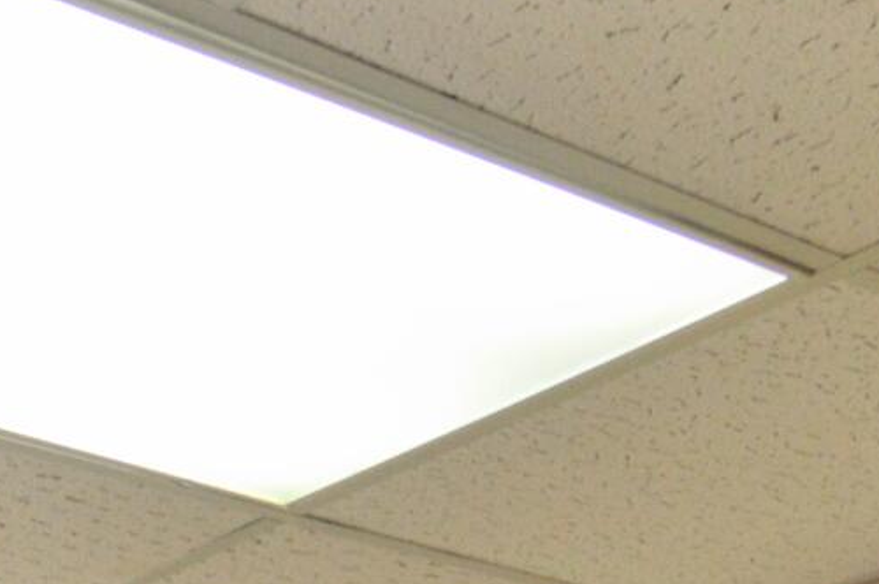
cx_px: -86
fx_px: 2414
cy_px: 1569
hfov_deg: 19.7
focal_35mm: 99
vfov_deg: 10.8
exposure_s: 1/60
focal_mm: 11
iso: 400
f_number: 4
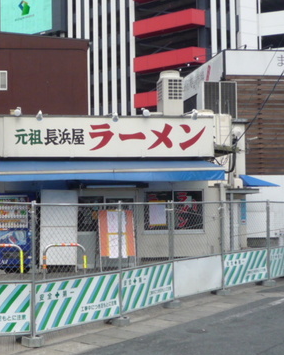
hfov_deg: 25.7
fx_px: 609
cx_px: 53
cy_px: 179
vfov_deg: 32.5
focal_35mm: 58
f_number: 3.5
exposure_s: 1/500
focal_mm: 4.4
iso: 100
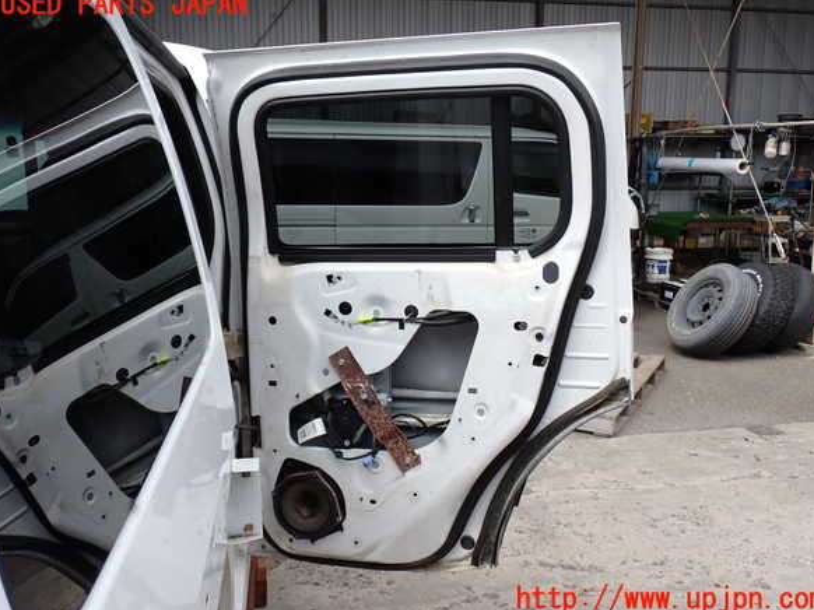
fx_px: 776
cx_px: 413
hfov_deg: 55.4
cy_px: 302
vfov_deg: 42.9
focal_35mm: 33
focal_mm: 5.79
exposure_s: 1/640
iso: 100
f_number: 3.2
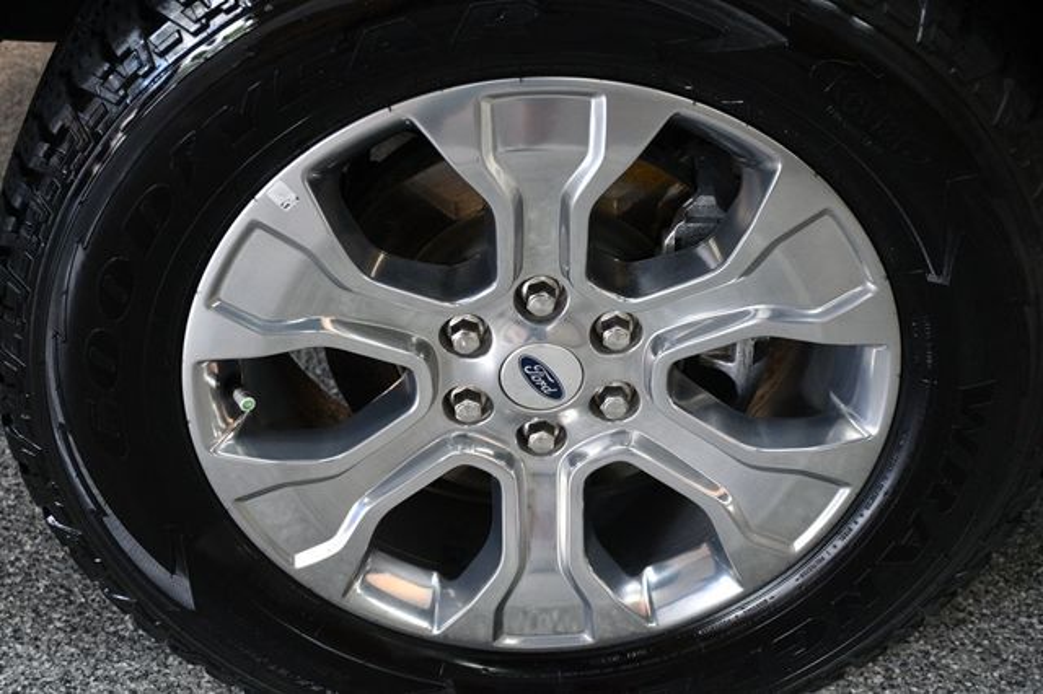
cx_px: 522
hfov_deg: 31.9
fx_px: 1824
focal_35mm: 63
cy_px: 347
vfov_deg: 21.5
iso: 1400
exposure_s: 1/125
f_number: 4.5
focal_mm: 42
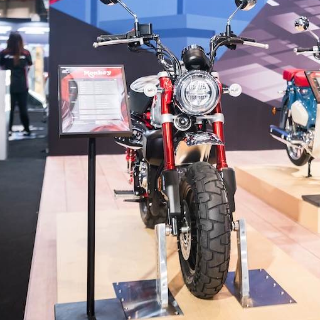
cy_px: 71
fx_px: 669
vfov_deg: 26.5
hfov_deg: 26.2
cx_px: 272
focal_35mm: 64
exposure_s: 1/200
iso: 1600
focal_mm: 32
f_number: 3.5
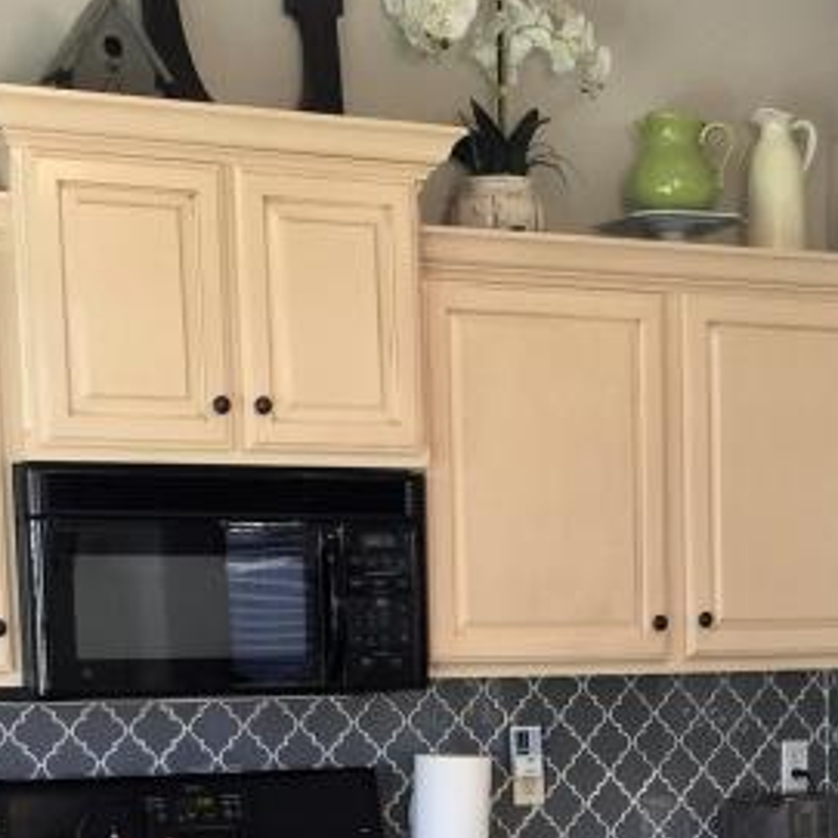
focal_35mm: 97
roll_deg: -0.6
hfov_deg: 17.8
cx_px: 674
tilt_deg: -7.0
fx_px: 2657
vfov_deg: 17.1
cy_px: 1011
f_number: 2.2
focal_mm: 4.15
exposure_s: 1/30
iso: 64
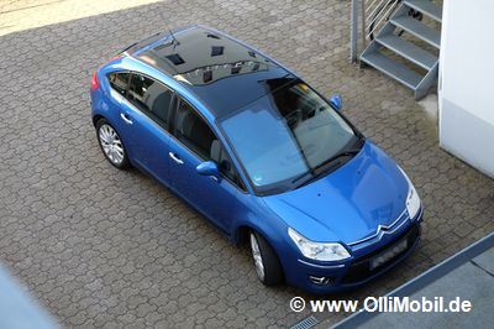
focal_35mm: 83
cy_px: 164
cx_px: 247
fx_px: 1138
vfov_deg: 16.4
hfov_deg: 24.5
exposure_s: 1/90
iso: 200
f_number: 3.5
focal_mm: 55
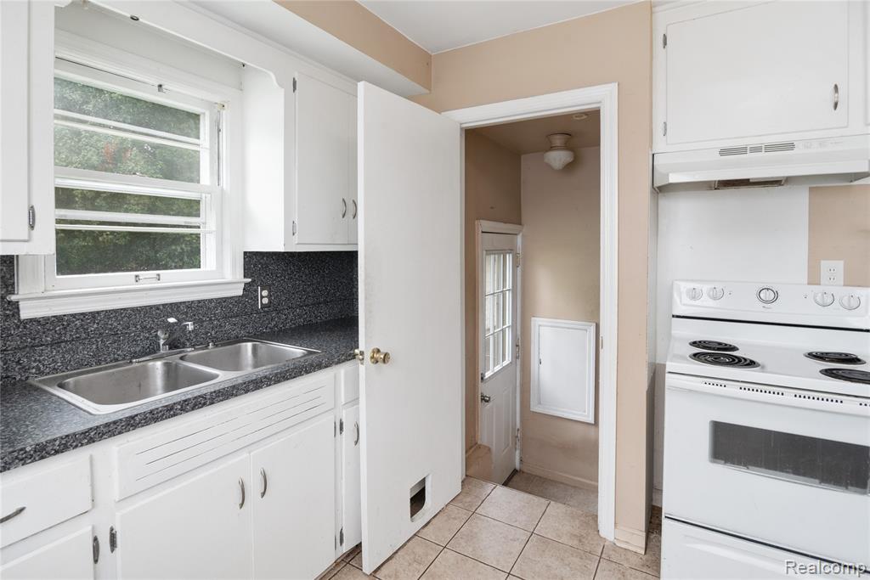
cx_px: 435
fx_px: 653
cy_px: 290
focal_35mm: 27
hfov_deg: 67.4
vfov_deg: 47.9
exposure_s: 1/8
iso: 320
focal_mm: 27
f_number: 9
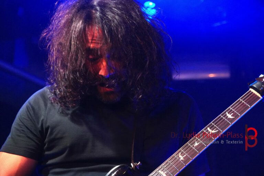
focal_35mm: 111
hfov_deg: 18.4
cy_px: 88
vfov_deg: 12.3
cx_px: 132
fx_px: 814
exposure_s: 1/160
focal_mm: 74
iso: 5000
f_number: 5
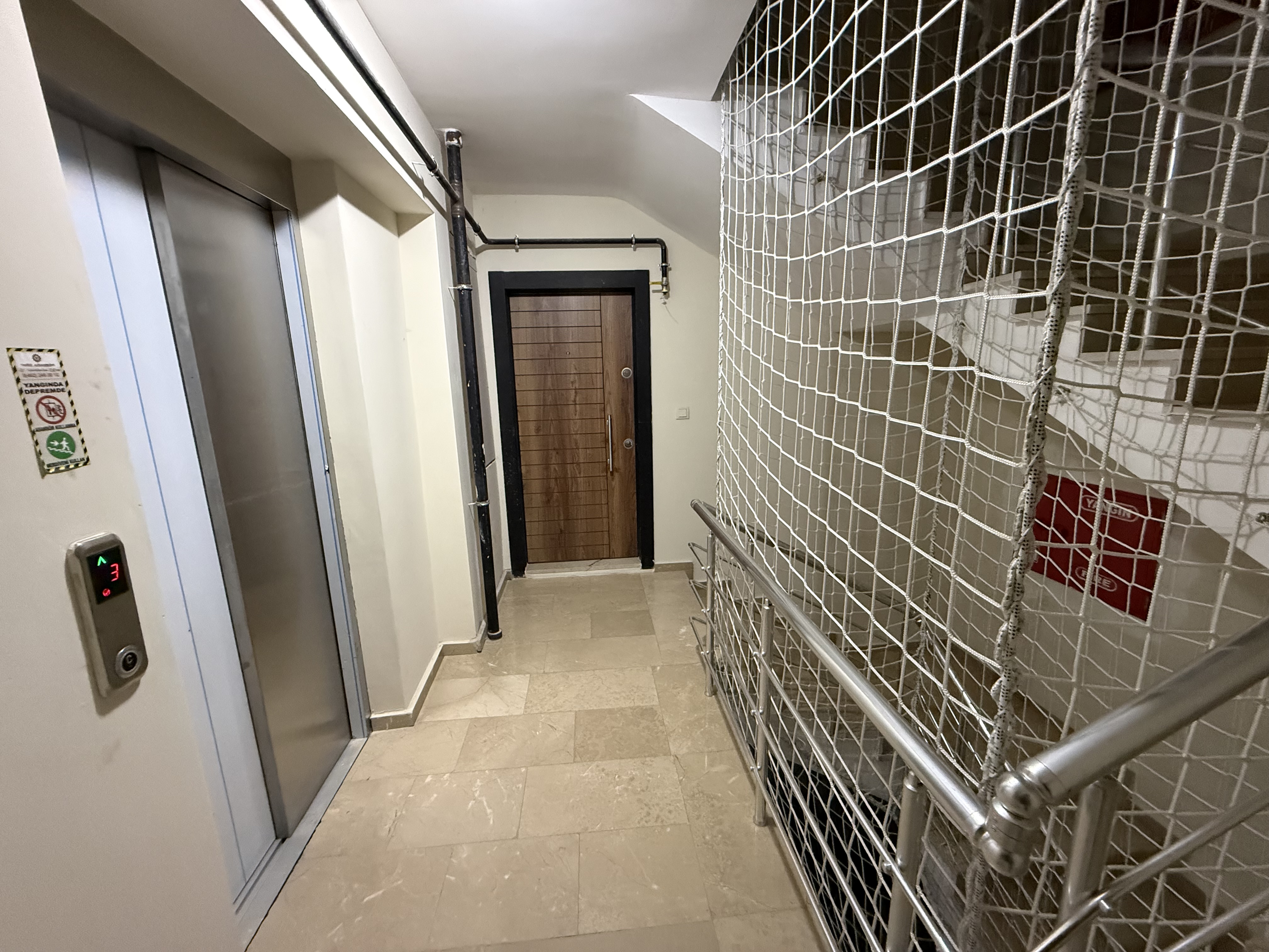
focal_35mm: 14
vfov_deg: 85.7
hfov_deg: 102.1
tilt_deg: -10.9
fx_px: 513
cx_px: 634
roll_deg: +1.3
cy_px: 476
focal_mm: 2.22
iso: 640
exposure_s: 1/50
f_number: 2.2
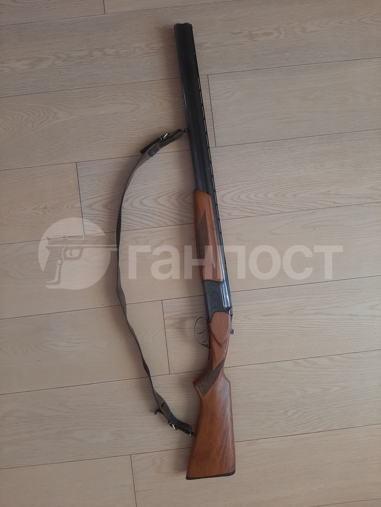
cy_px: 254
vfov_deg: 67.3
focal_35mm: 26
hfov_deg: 53.1
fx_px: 382
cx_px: 190
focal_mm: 3.93
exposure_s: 1/60
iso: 80
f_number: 1.7
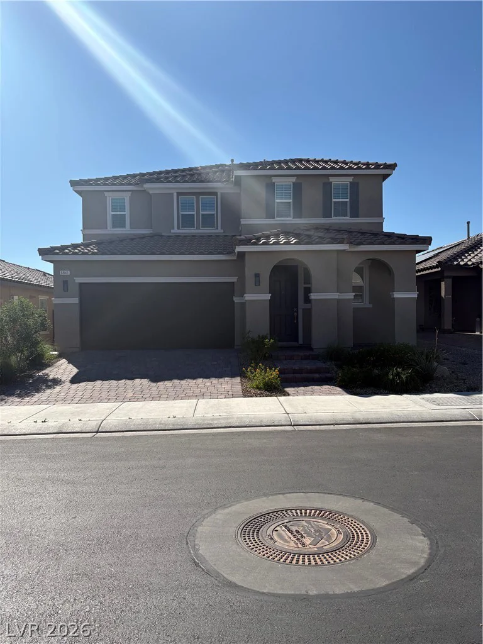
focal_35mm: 26
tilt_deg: -1.2
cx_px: 242
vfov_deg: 67.3
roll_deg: +0.2
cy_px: 322
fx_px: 484
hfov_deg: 53.1
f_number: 1.6
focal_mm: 5.96
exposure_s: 1/6329
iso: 64
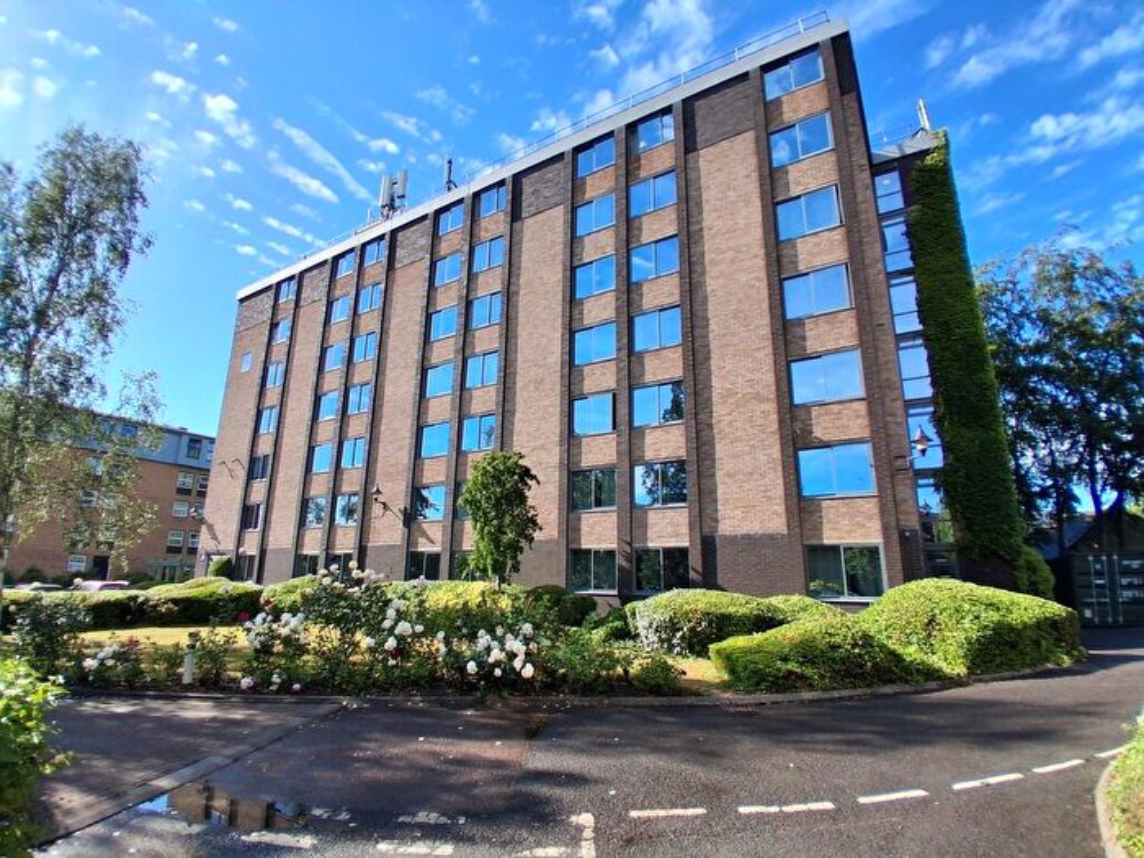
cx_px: 572
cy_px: 429
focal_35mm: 17
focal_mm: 1.4
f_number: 2.2
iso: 50
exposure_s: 1/1362
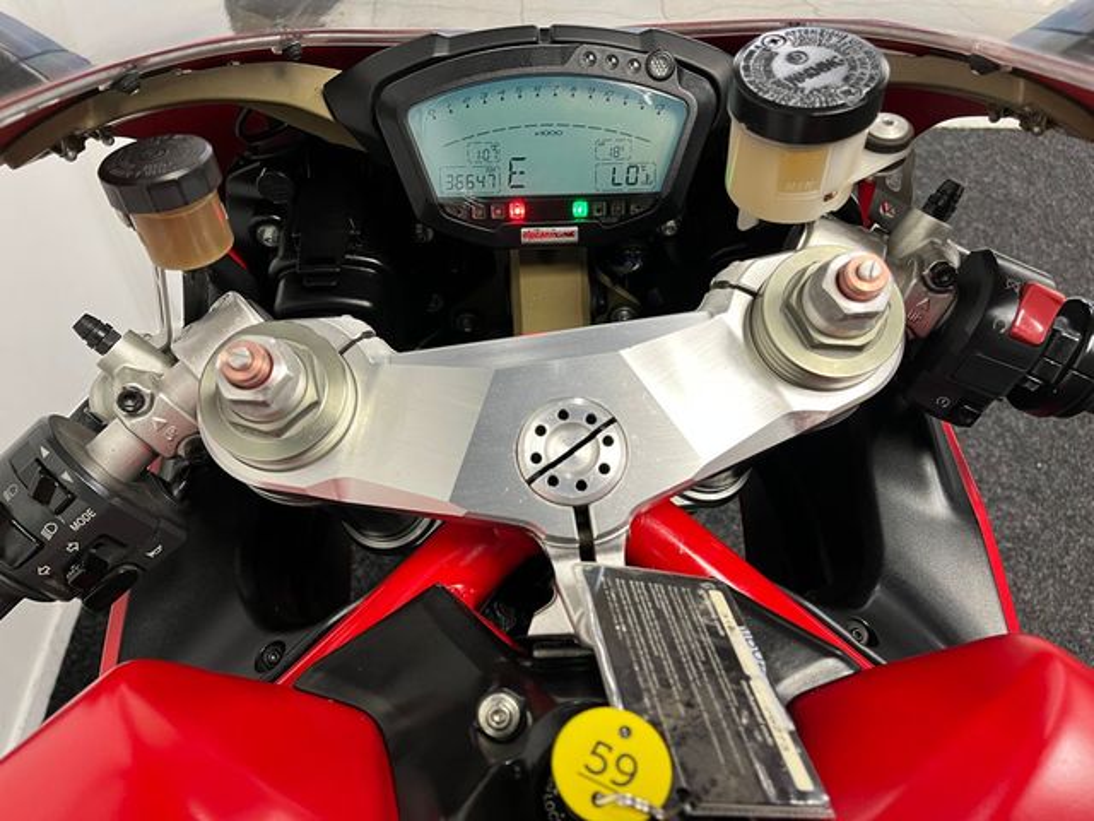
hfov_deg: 67.3
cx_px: 547
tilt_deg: -49.7
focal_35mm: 26
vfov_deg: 53.1
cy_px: 410
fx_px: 822
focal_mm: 5.1
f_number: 1.6
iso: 160
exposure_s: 1/50
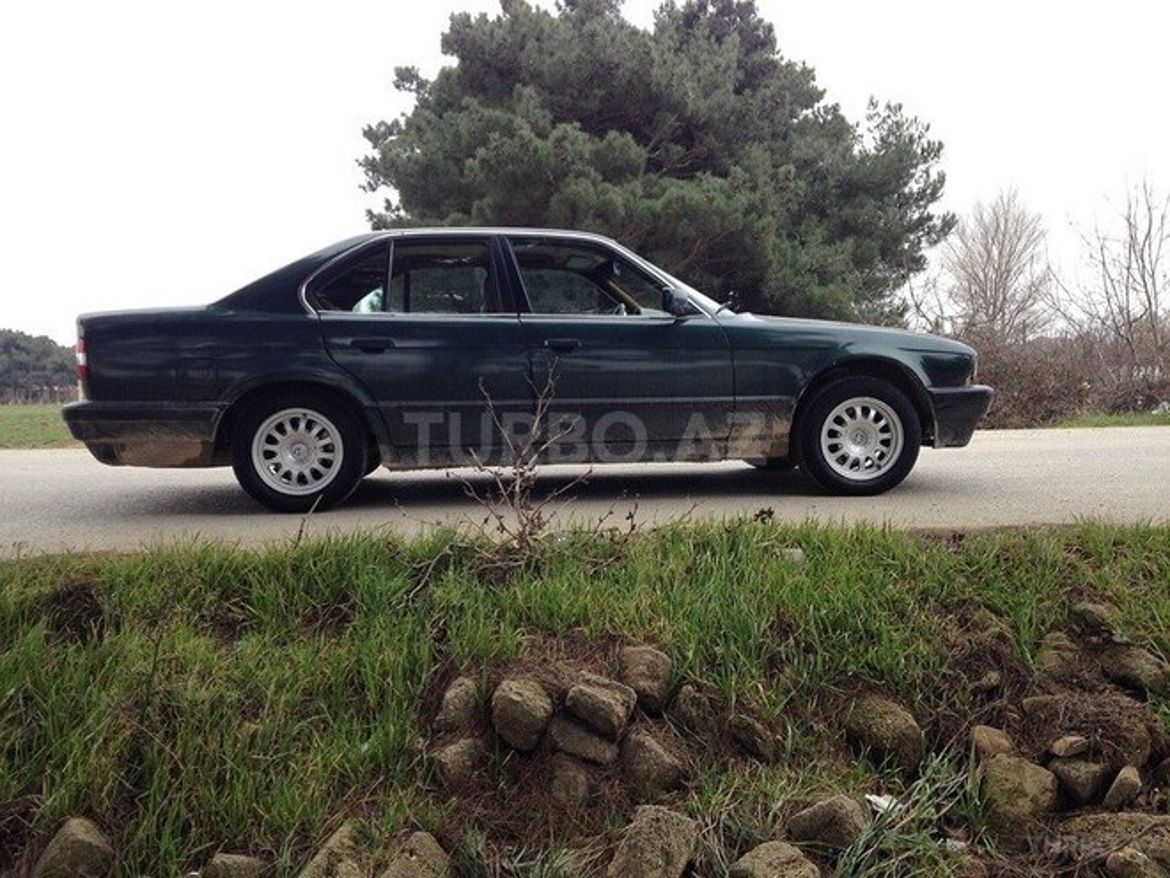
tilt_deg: -2.8
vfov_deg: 42.9
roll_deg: -1.1
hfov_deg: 55.4
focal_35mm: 33
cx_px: 585
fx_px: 1115
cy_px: 439
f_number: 2.4
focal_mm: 4.12
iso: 50
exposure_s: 1/120
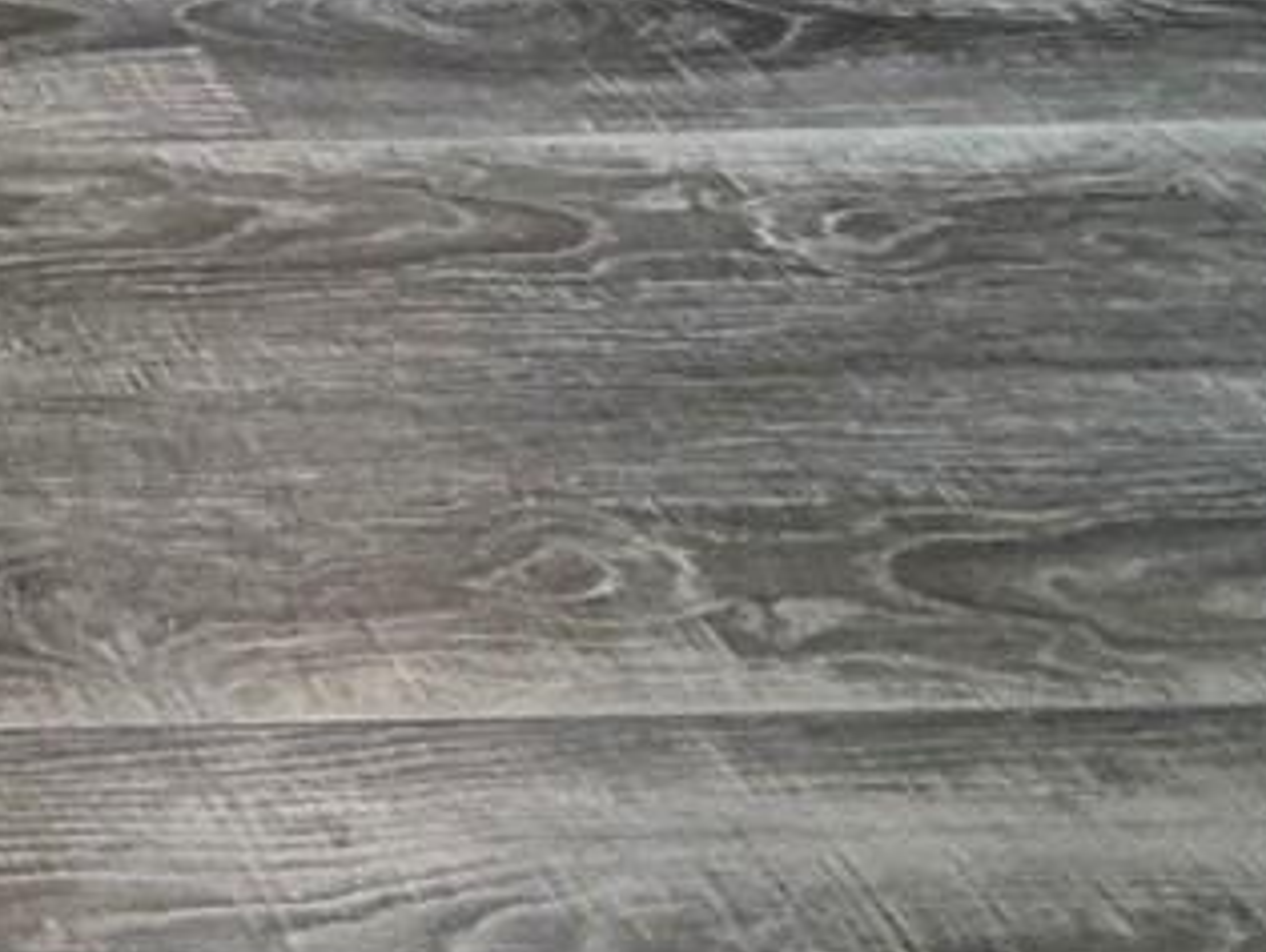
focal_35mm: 71
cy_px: -1406
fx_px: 2600
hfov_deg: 19.3
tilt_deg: -6.3
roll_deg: +0.3
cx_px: -1117
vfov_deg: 13.8
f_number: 2.2
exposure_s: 1/60
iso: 400
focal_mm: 2.22
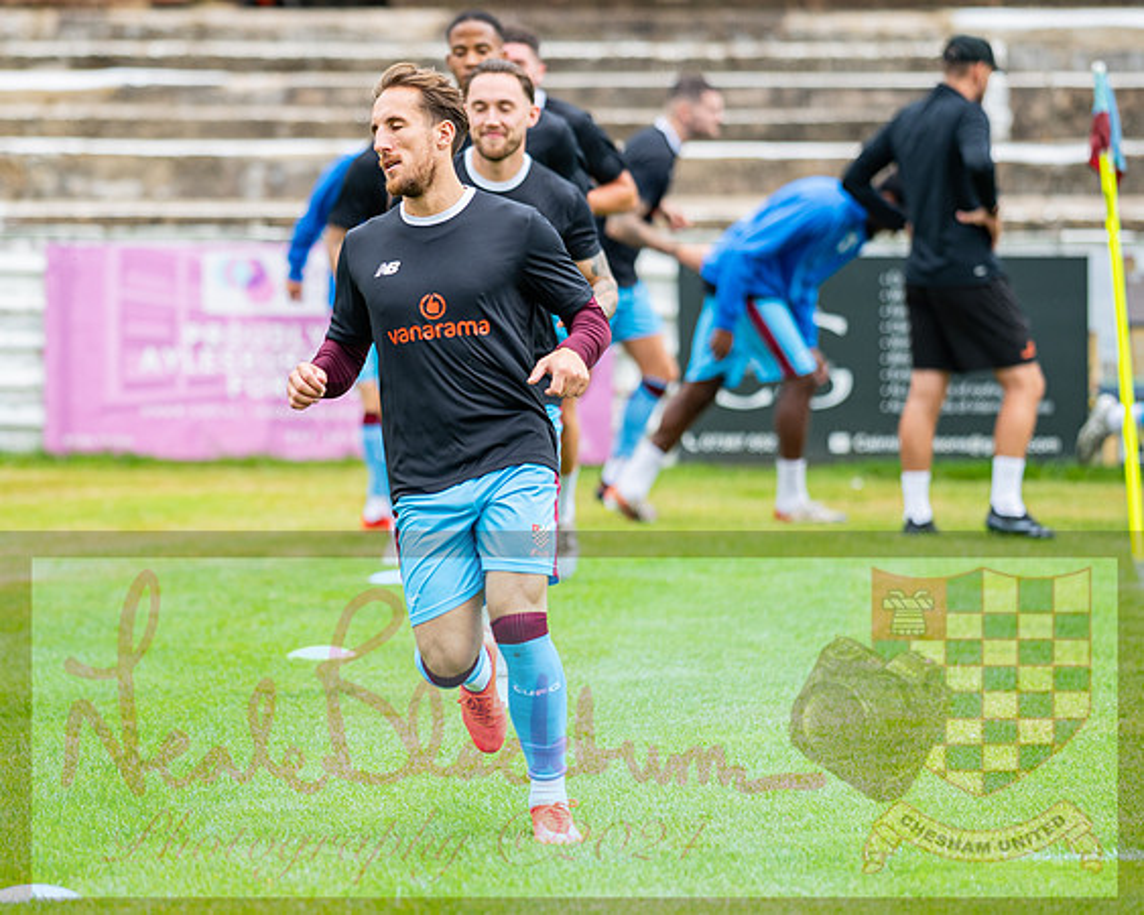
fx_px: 7700
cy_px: 458
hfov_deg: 8.5
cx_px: 458
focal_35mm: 227
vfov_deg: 6.8
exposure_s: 1/1200
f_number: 1.8
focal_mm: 135
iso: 160
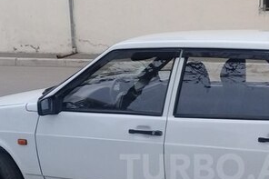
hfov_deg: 27.6
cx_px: 213
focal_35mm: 72
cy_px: 168
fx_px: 538
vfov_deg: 18.5
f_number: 2.2
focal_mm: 3.3
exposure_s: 1/123
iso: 50
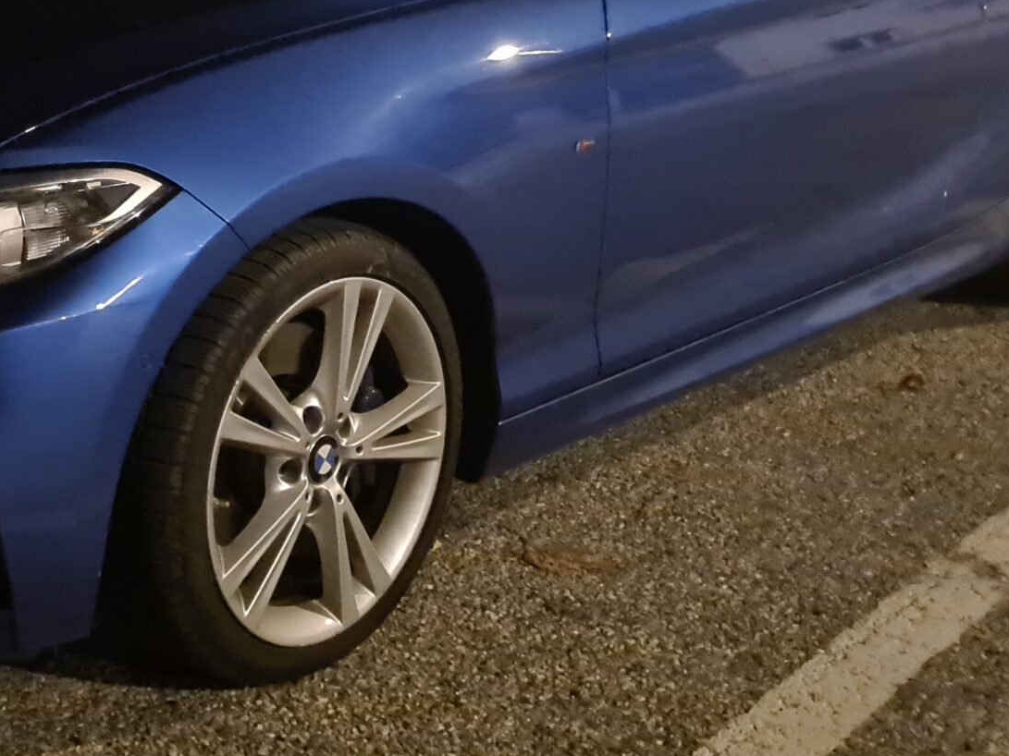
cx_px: 177
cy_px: 220
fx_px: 1778
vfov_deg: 23.8
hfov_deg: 30.8
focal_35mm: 61
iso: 2000
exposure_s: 1/10
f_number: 1.8
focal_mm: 5.4
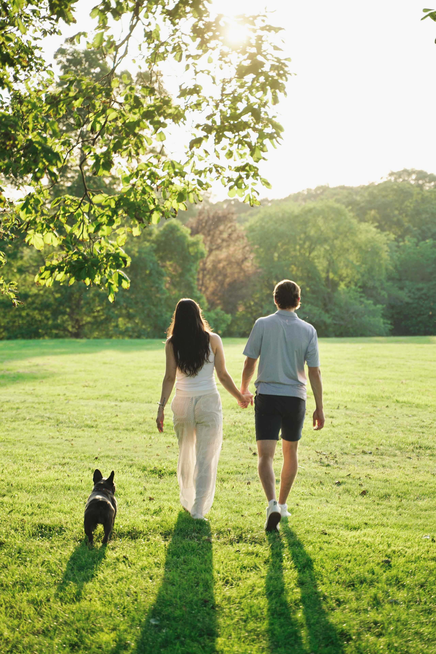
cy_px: 327
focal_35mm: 75
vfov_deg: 27.0
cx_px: 218
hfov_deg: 18.2
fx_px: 1362
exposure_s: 1/250
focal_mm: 75
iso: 100
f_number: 2.8
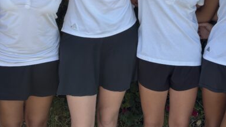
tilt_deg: -15.6
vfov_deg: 18.6
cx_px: 130
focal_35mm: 64
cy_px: 18
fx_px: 383
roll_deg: -3.7
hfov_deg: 32.8
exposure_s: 1/486
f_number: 1.6
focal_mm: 5.96
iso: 50
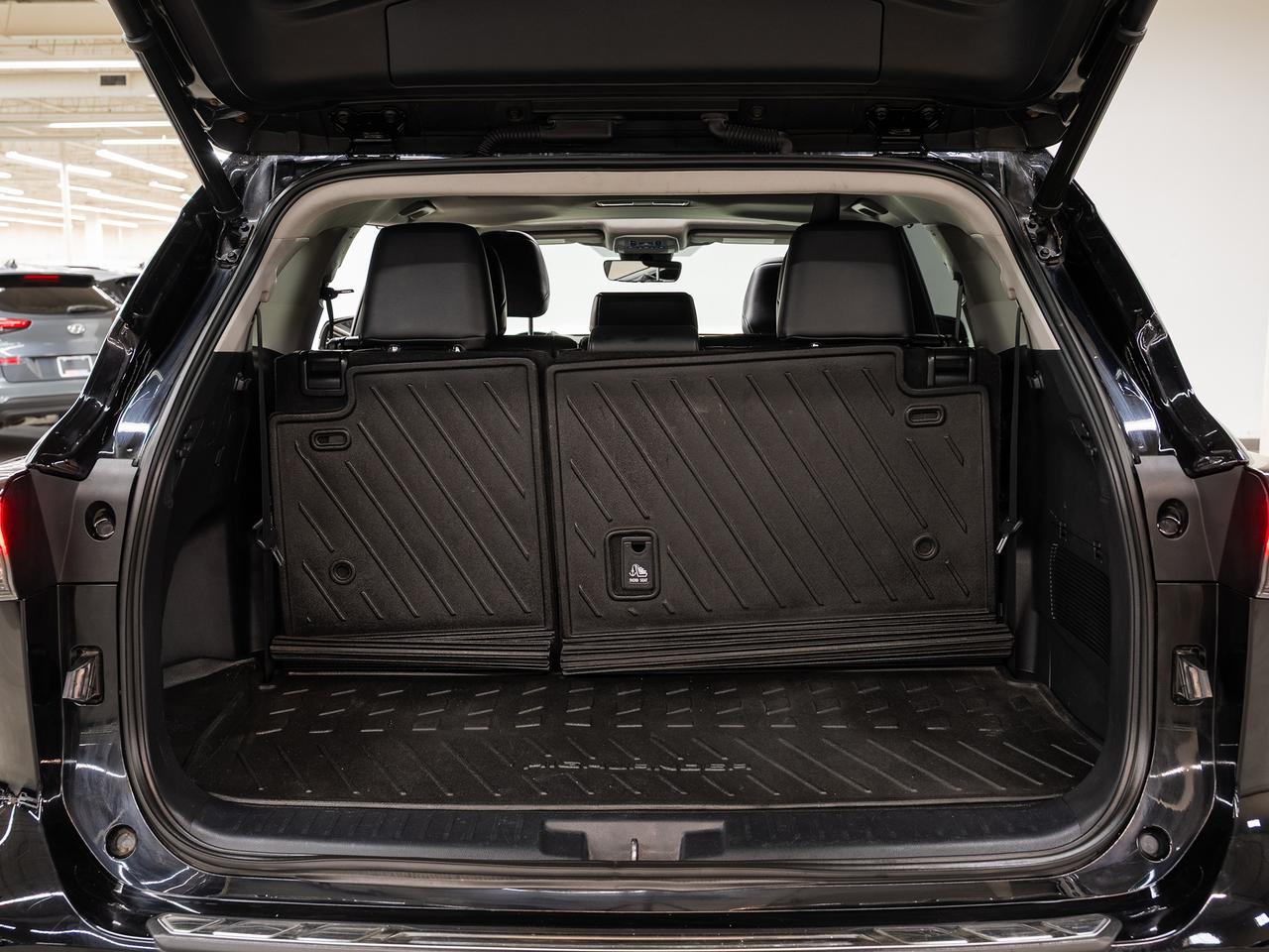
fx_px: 1261
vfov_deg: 41.3
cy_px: 476
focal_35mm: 34
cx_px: 641
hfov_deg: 53.4
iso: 100
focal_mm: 30.5
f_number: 5.6
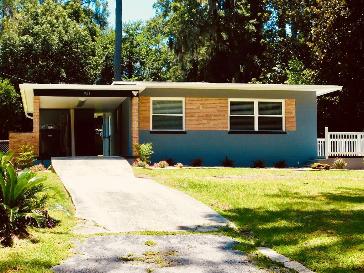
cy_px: 132
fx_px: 652
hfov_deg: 31.2
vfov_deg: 23.7
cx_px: 186
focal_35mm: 62
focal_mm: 8
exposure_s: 1/500
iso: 125
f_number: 3.7
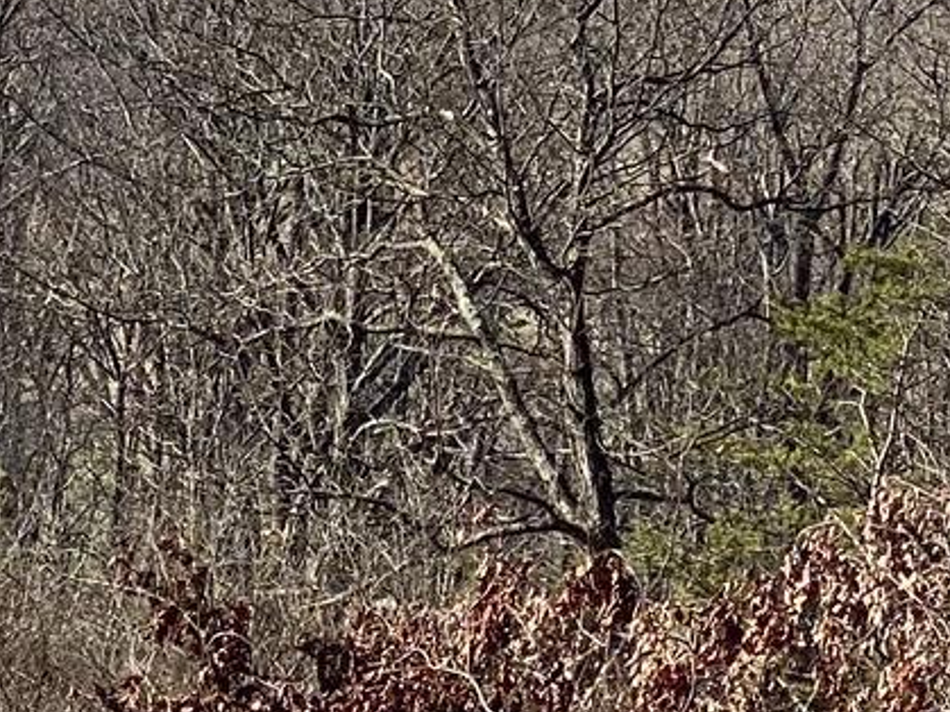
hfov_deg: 7.8
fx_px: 6969
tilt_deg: -1.2
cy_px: -324
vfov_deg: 5.8
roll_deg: -2.0
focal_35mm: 254
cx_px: 757
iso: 20
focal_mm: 6
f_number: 2
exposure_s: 1/1115
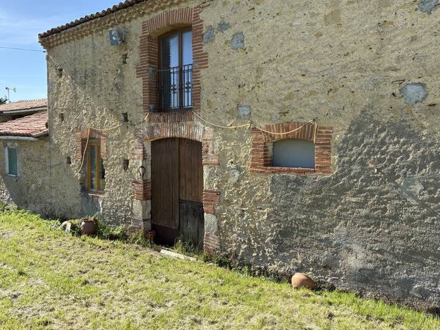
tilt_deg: -2.5
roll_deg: +1.6
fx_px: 381
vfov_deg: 46.8
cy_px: 157
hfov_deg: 59.9
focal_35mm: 30
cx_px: 204
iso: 50
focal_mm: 5.96
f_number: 1.6
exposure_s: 1/1848
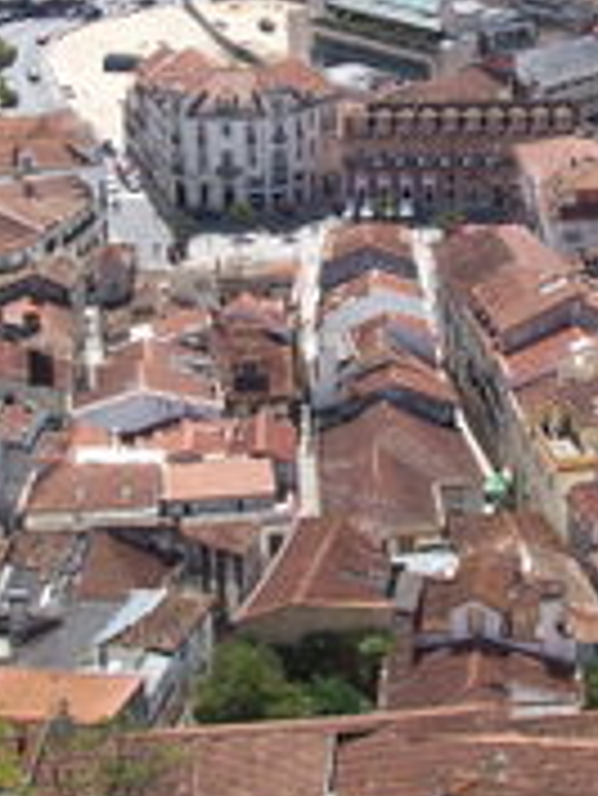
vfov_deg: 19.0
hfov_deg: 14.4
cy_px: 229
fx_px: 2370
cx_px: 396
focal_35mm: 103
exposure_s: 1/750
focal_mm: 6.3
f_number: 4
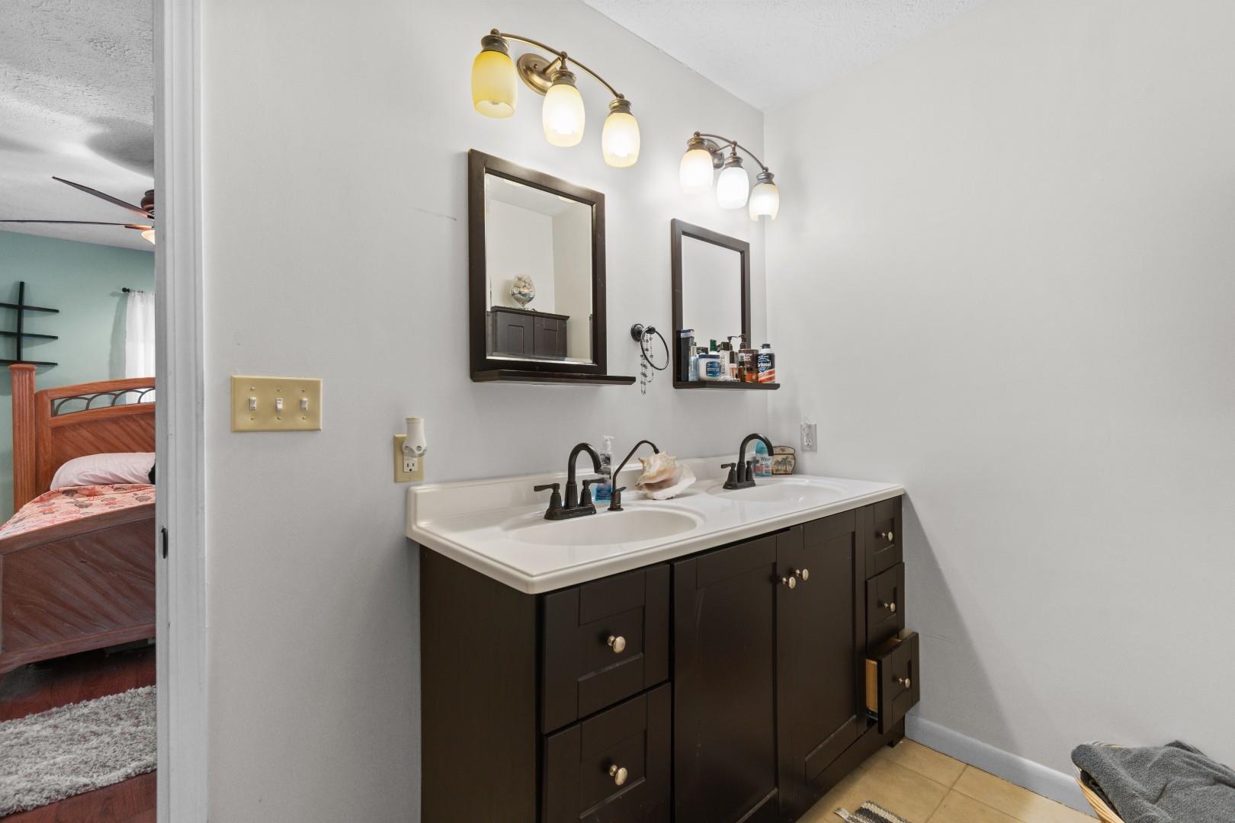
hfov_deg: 100.4
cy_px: 412
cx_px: 618
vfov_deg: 77.3
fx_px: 515
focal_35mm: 15
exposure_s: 1/10
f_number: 4.5
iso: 100
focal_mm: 10
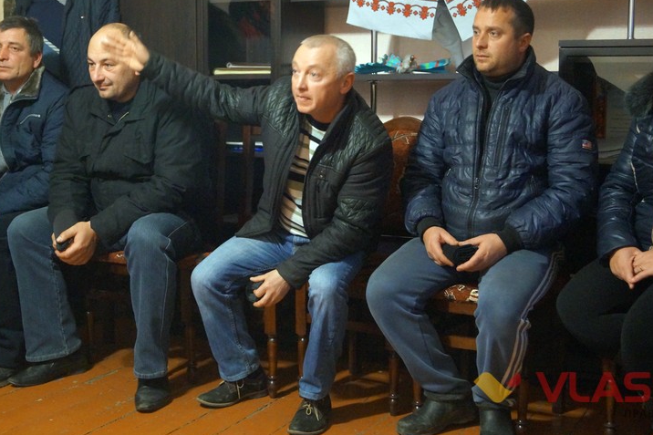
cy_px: 203
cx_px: 327
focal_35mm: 49
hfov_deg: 40.4
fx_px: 889
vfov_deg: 27.5
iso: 3200
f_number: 4.5
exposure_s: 1/10
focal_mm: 26
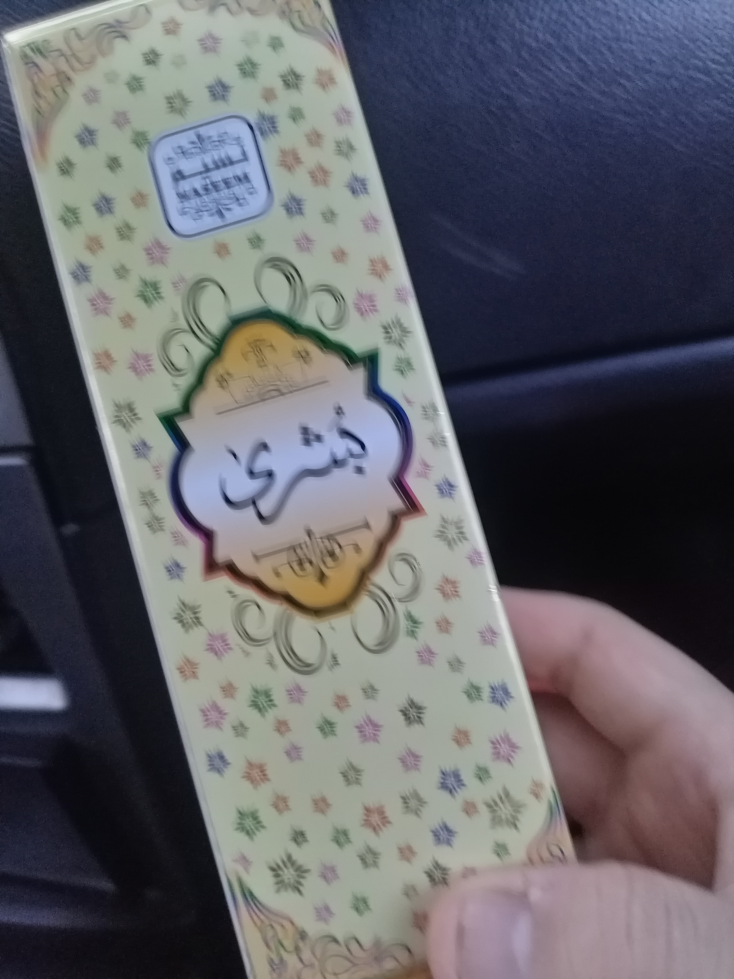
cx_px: 367
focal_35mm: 26
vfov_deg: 67.3
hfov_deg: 53.1
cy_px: 490
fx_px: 735
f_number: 1.8
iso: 964
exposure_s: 1/20
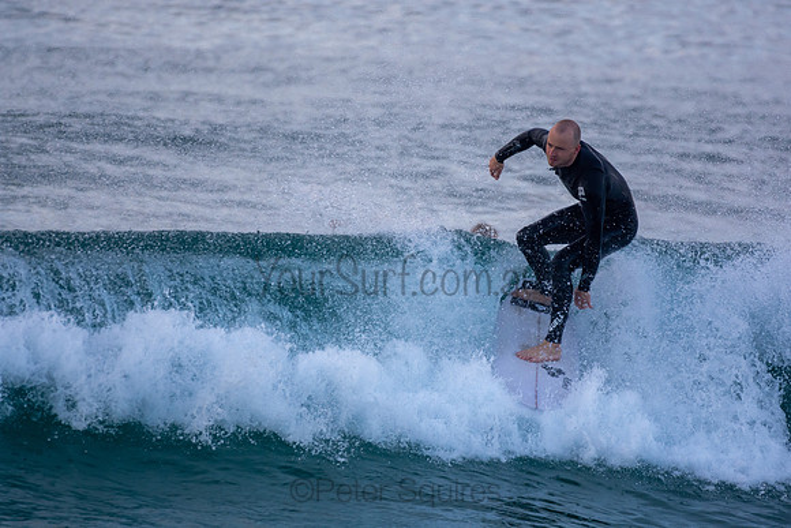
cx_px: 396
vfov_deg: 1.8
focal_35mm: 750
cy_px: 264
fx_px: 16482
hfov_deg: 2.7
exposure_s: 1/800
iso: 560
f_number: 5.6
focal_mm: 500
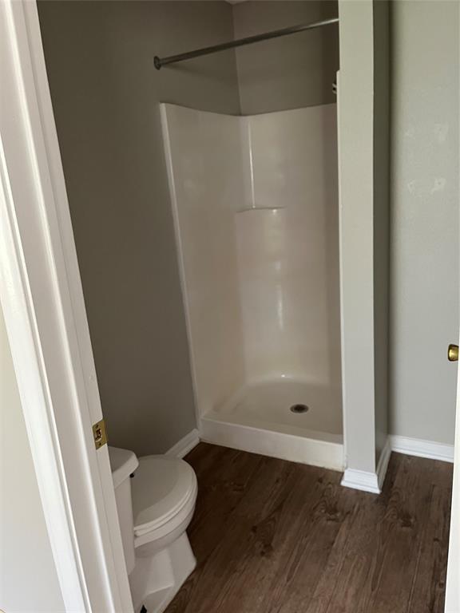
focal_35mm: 26
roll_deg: +5.6
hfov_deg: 53.1
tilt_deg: -13.3
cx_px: 230
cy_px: 306
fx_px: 461
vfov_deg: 67.3
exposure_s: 1/60
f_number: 1.6
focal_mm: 5.1
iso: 400
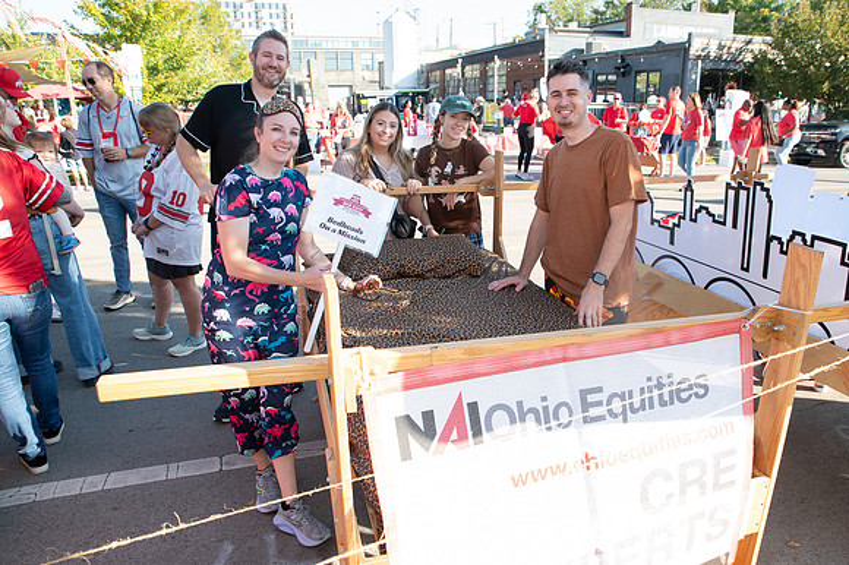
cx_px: 467
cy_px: 311
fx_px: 622
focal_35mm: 26
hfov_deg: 68.5
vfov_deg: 48.8
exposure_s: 1/200
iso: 400
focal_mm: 24
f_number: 6.3
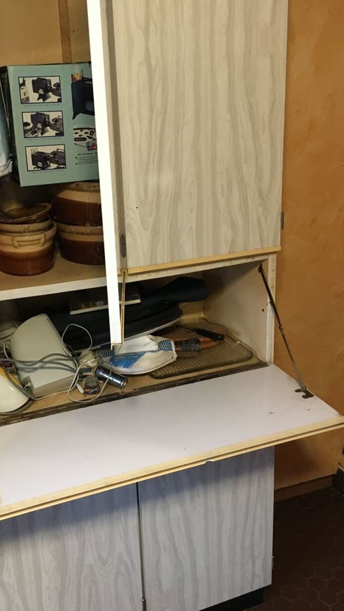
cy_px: 286
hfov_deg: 34.4
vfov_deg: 58.0
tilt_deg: -17.2
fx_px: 551
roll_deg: +3.1
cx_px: 121
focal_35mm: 34
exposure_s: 1/17
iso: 200
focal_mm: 4.15
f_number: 2.2
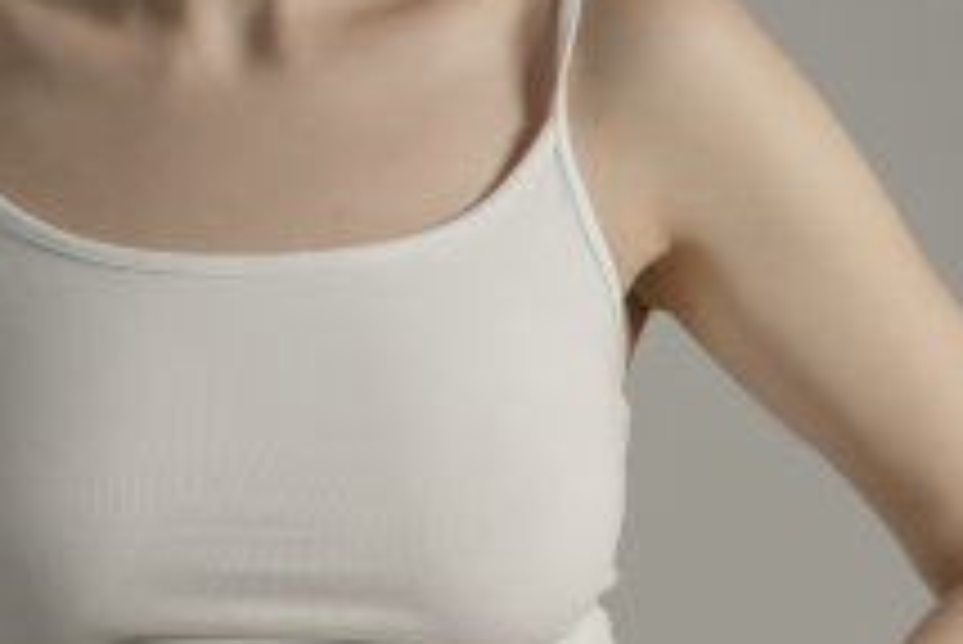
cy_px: 892
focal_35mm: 137
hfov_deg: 14.9
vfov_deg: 9.8
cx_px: 648
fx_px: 3667
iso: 200
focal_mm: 32
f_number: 4
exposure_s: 1/50
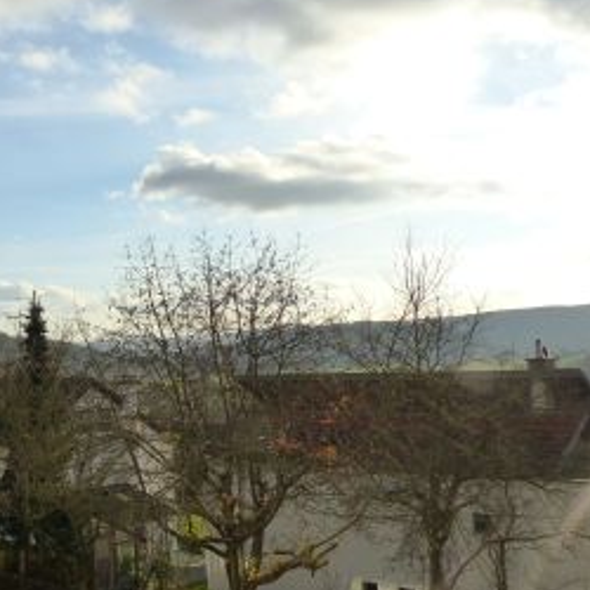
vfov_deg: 36.6
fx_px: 887
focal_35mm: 46
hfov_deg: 34.7
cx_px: 57
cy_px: 369
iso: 200
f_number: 4.5
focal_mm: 4.5
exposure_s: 1/640
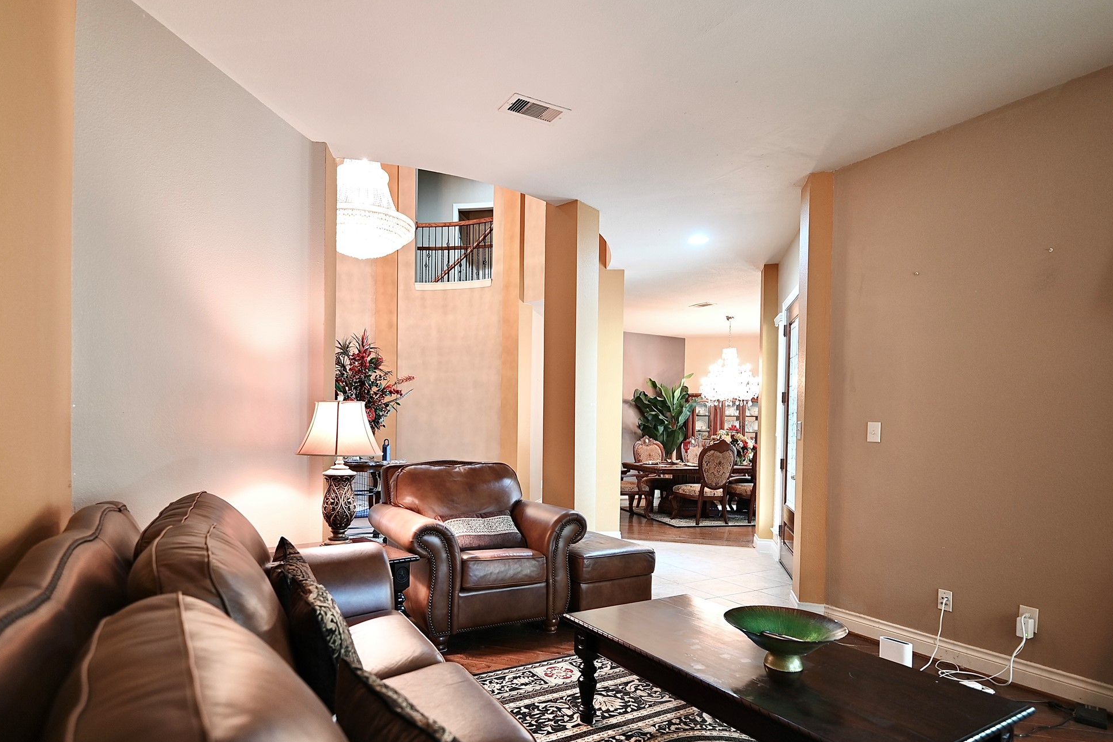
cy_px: 384
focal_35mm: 18
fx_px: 557
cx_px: 510
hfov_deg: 89.8
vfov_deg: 67.4
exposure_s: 1/13
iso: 400
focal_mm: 16
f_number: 2.2
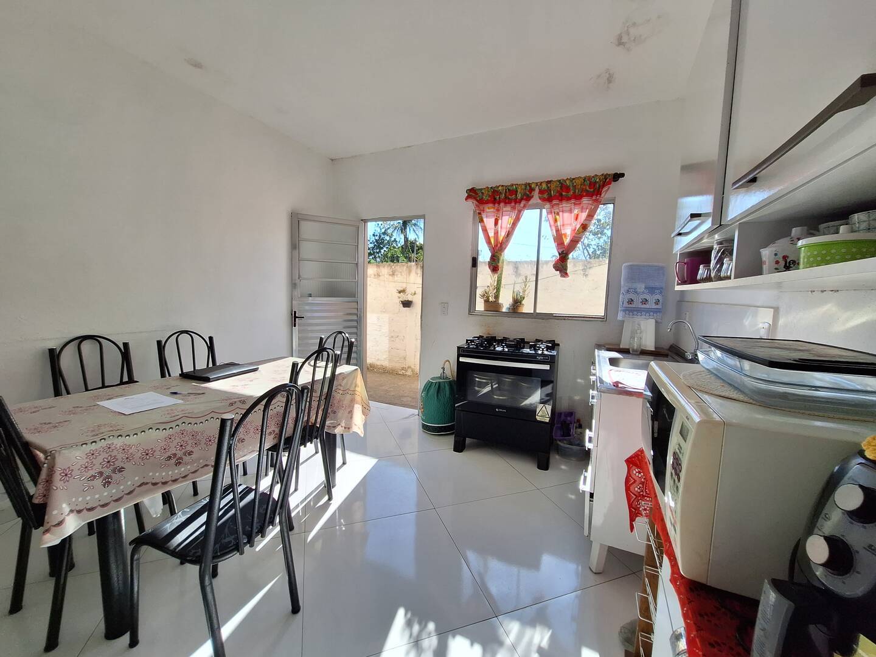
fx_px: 329
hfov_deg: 106.2
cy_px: 328
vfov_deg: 89.9
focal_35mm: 13
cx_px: 438
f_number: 2.2
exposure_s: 1/657
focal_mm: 1.74
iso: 40
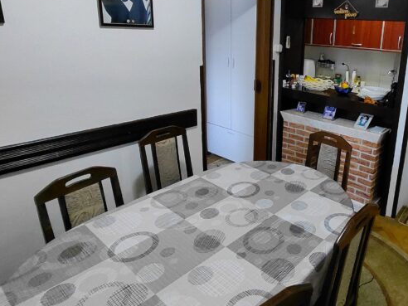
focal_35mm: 26
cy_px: 117
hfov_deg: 63.5
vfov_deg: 52.6
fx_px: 306
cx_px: 304
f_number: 2.2
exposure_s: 1/60
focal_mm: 1.64
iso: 320
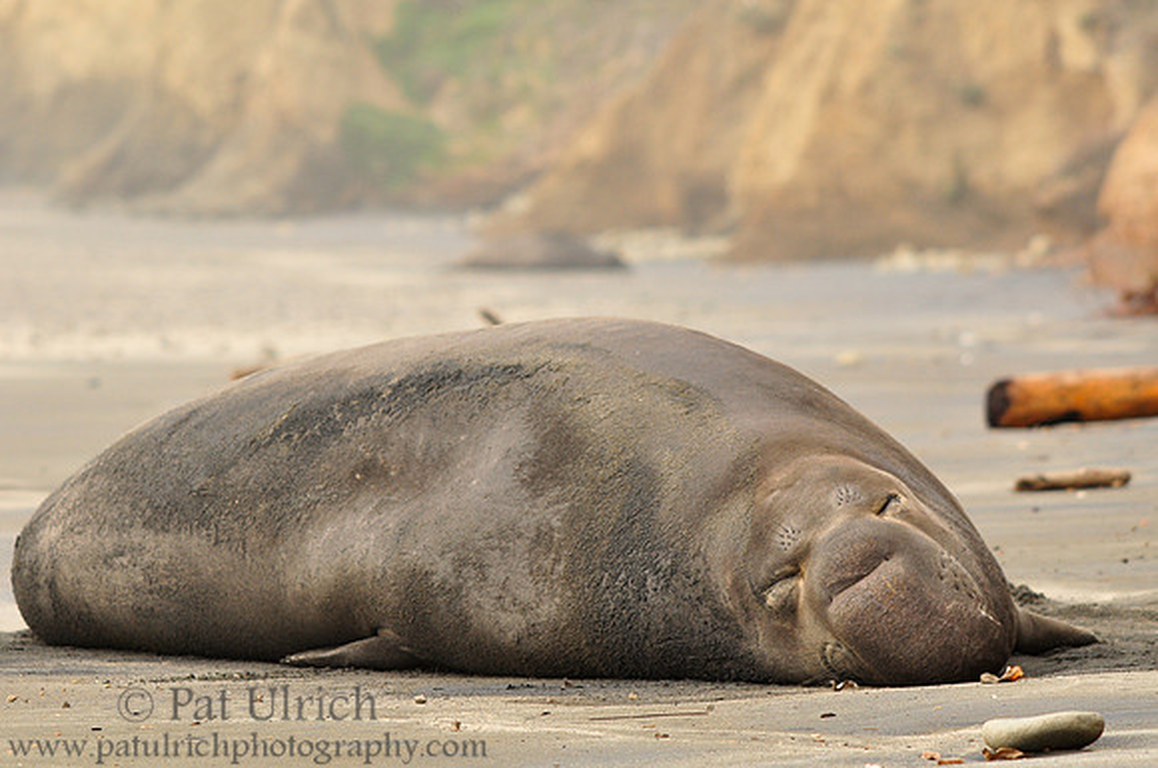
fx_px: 9636
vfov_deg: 4.6
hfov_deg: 6.9
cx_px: 579
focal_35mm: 300
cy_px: 384
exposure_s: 1/640
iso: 400
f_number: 8
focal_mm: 200
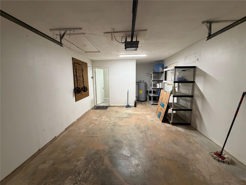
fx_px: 99
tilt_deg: -7.5
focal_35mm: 14
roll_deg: +0.6
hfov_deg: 102.1
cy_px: 92
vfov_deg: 85.7
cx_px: 123
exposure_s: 1/60
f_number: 2.2
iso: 400
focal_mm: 2.22
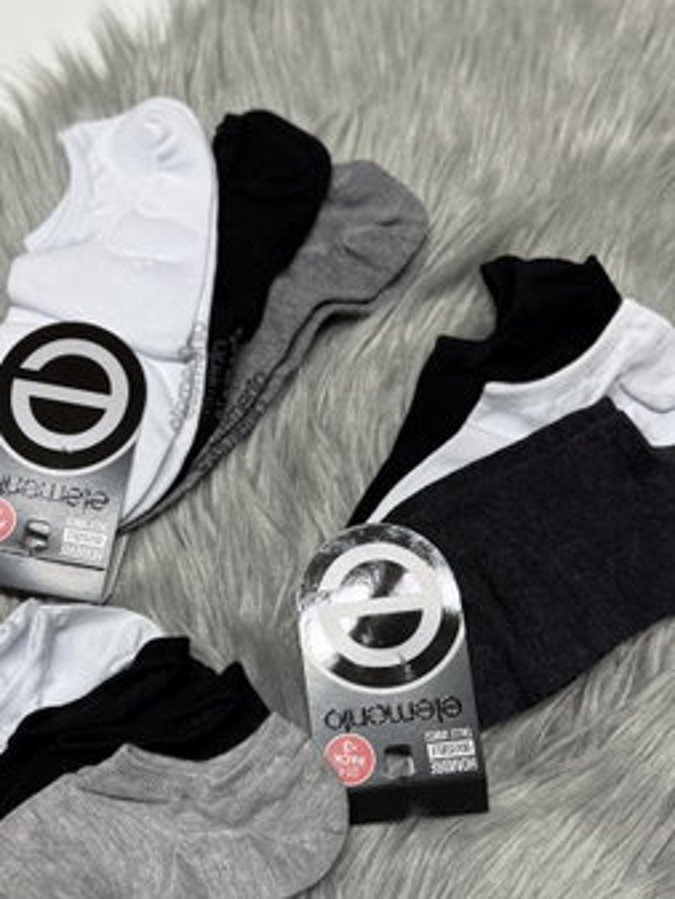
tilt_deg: -74.6
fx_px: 987
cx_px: 272
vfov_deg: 48.2
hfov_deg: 37.6
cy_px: 591
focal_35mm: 38
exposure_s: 1/100
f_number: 1.78
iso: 200
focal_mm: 6.76
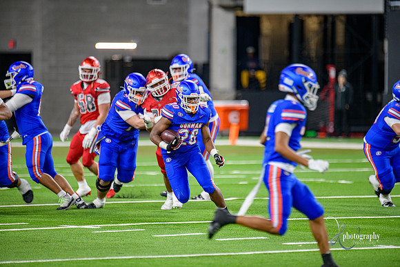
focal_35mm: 300
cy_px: 134
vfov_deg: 4.6
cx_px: 200
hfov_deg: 6.9
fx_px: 3334
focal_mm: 300
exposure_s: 1/400
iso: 1000
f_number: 2.8
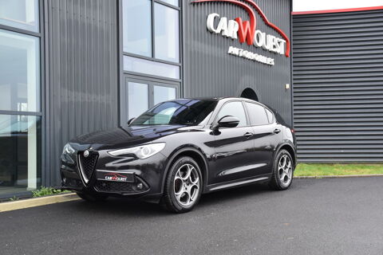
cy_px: 128
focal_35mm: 40
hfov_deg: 47.9
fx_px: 431
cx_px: 192
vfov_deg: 33.0
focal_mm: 27
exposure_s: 1/60
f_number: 4
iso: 400
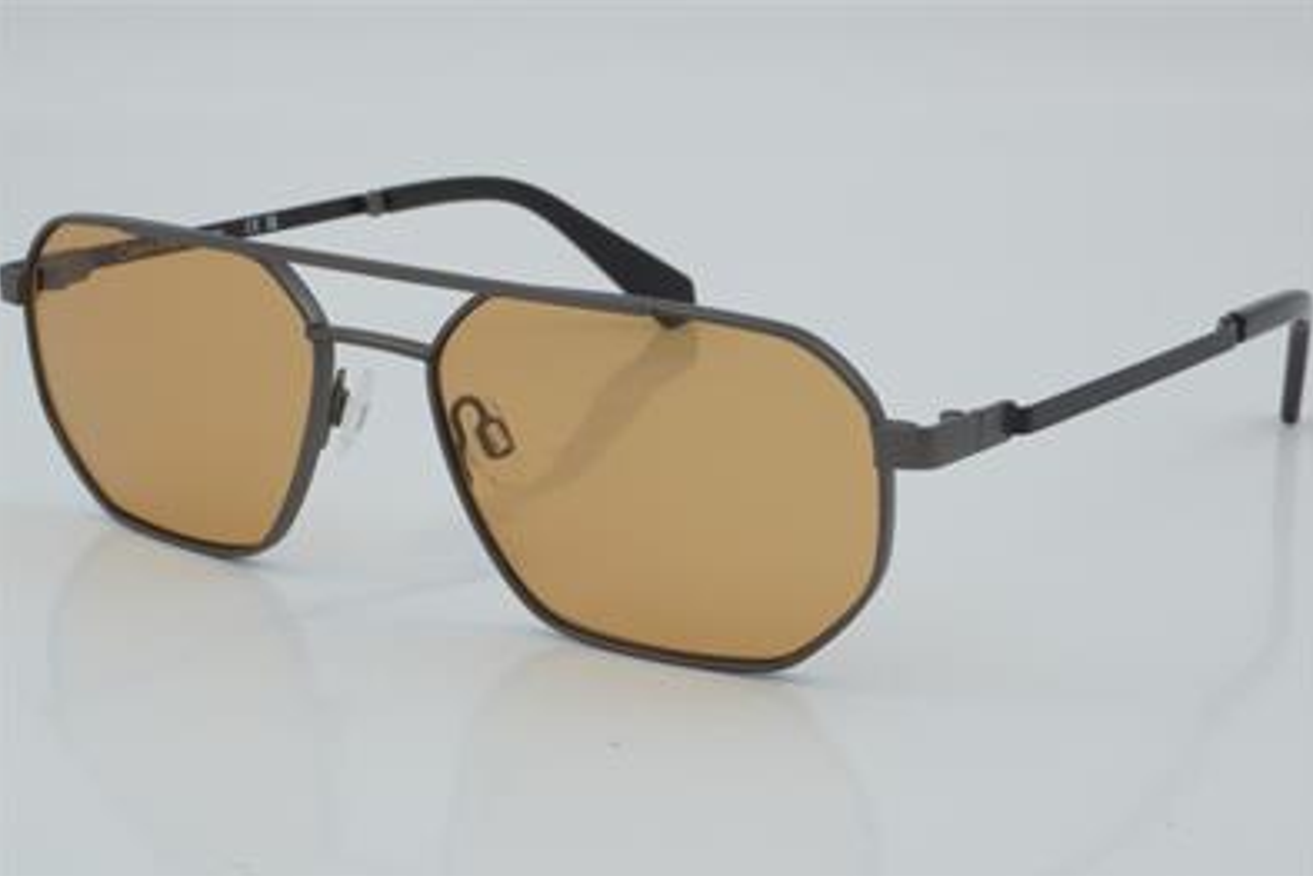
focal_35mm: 76
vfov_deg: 18.0
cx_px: 660
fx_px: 2773
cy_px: 440
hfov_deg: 26.6
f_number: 29
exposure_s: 1/4
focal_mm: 50
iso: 100
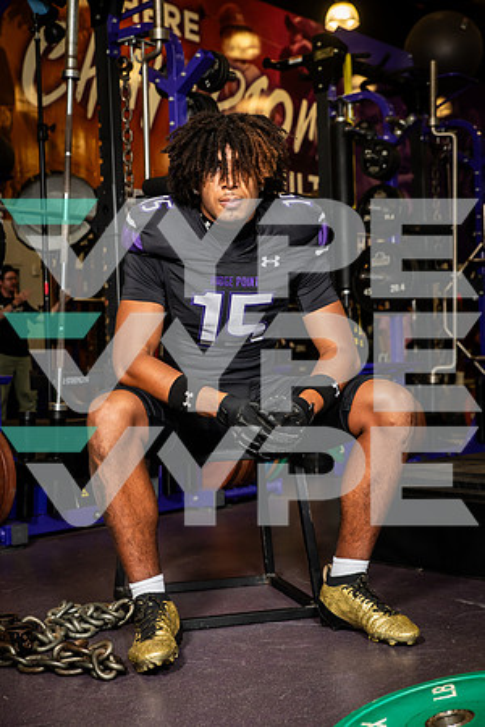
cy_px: 364
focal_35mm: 55
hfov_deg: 24.6
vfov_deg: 36.2
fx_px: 1111
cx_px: 242
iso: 500
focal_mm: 55
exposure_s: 1/250
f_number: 5.6
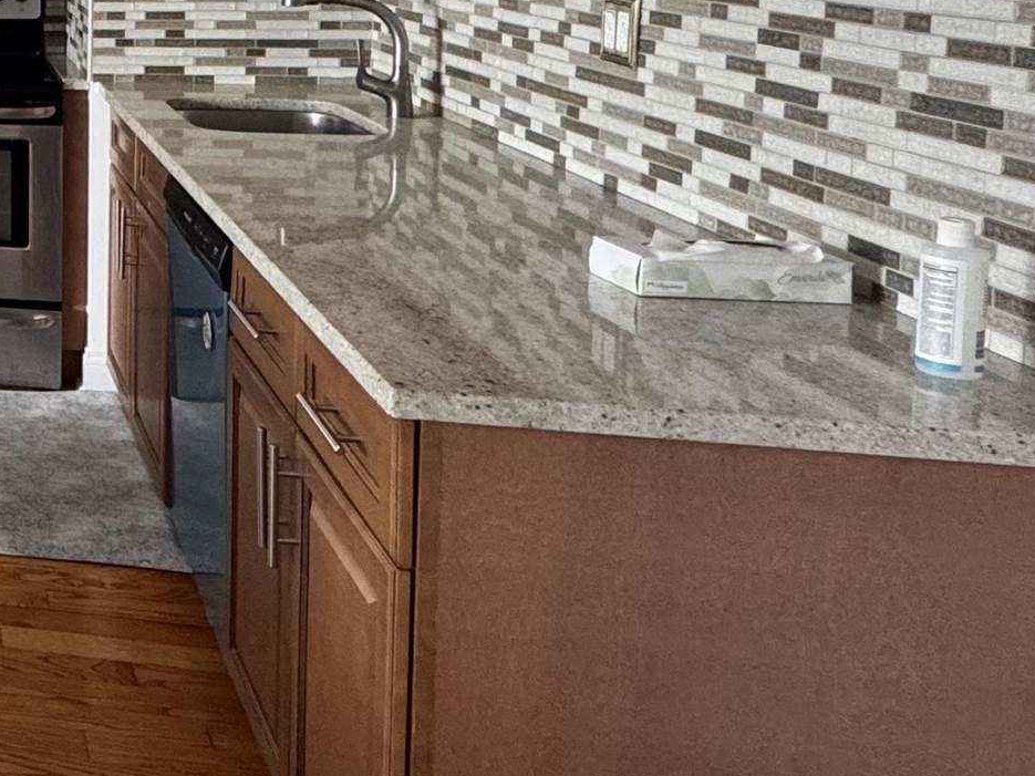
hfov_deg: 27.9
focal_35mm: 46
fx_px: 1375
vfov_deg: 29.5
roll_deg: +1.1
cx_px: -517
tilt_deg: -4.2
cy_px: 3
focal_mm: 2.22
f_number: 2.2
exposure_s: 1/120
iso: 160
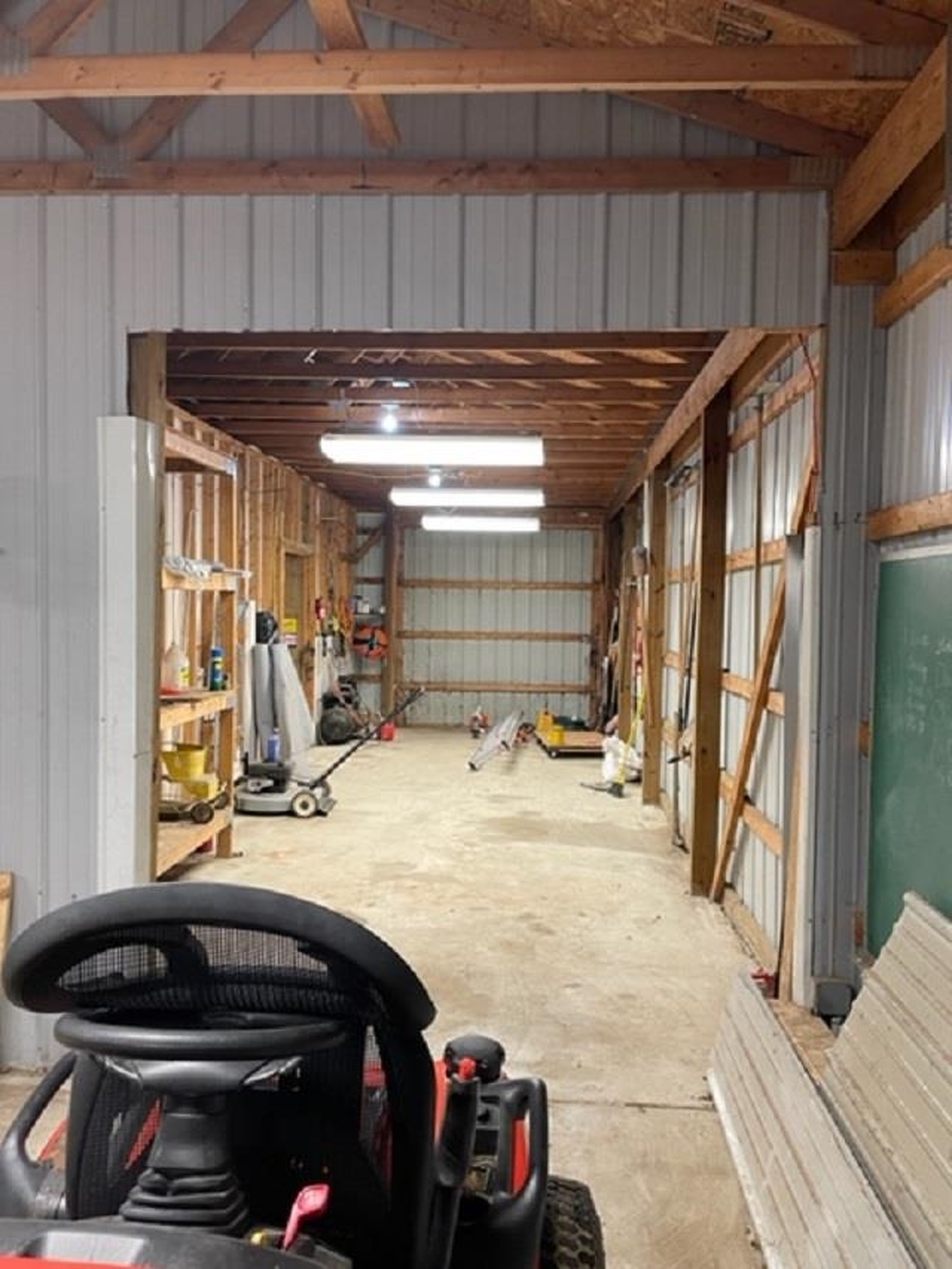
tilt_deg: -2.9
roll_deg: -0.8
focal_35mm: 26
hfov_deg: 53.1
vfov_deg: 67.3
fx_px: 953
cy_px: 634
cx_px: 476
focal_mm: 4.2
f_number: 1.6
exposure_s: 1/60
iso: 100
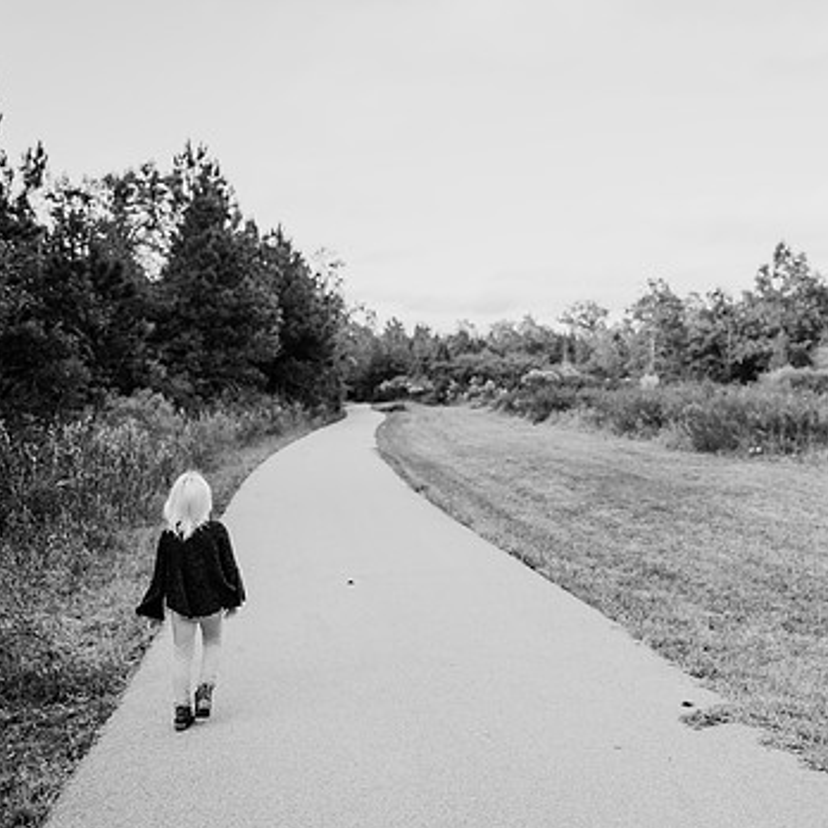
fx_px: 920
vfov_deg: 48.4
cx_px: 569
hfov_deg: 47.5
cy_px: 437
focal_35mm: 34
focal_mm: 24
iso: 200
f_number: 2.5
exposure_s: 1/800
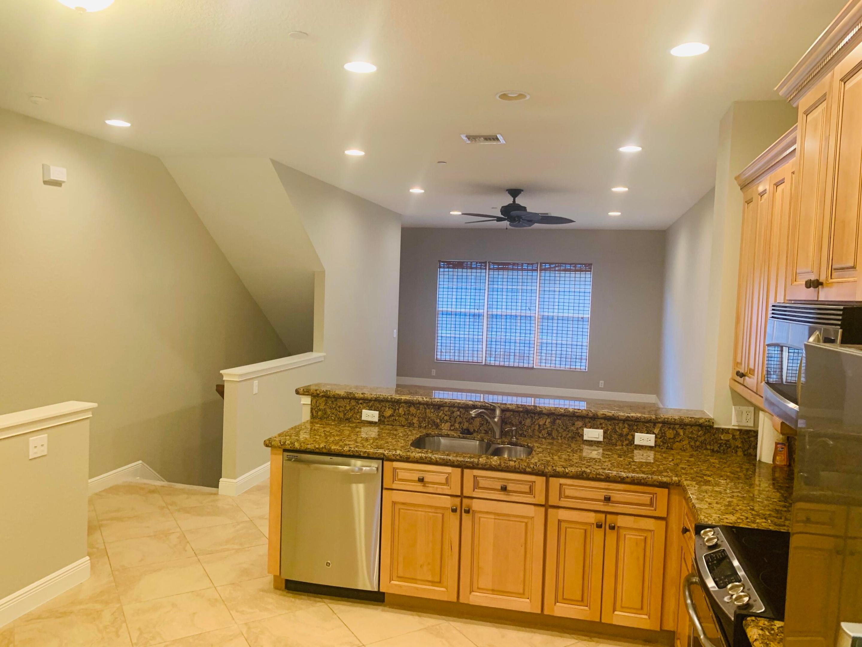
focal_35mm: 26
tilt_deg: -1.6
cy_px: 324
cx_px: 431
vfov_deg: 53.1
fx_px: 647
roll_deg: -2.8
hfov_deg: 67.3
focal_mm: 4.25
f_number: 1.8
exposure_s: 1/60
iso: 125
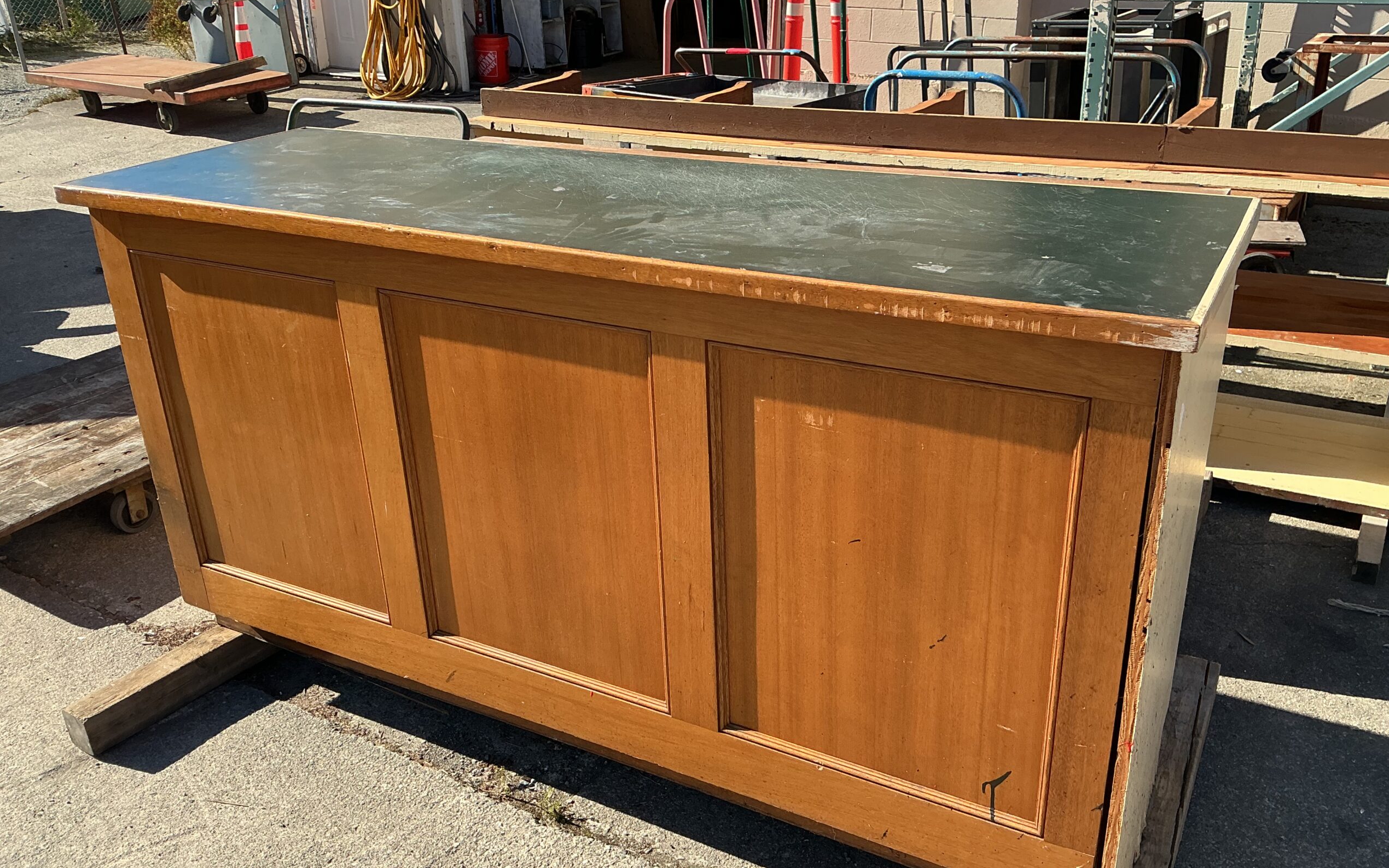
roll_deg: +0.8
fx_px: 1174
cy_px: 431
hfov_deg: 61.2
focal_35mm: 31
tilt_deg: -24.7
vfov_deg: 40.6
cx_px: 700
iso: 25
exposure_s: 1/792
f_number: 1.8
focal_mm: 3
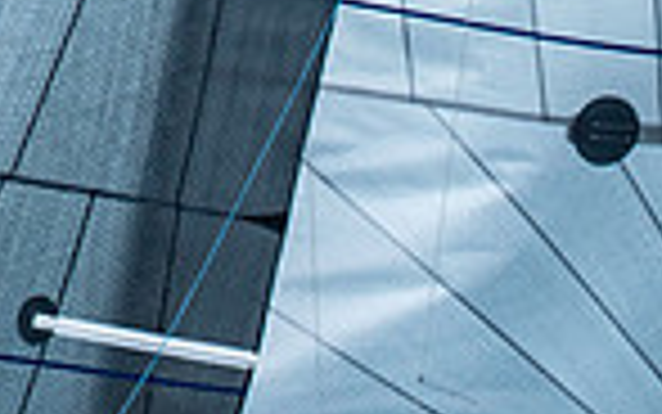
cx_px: 1026
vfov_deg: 0.7
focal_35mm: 1988
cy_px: 846
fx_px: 35881
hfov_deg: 1.1
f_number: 5
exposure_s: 1/3200
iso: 500
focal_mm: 300
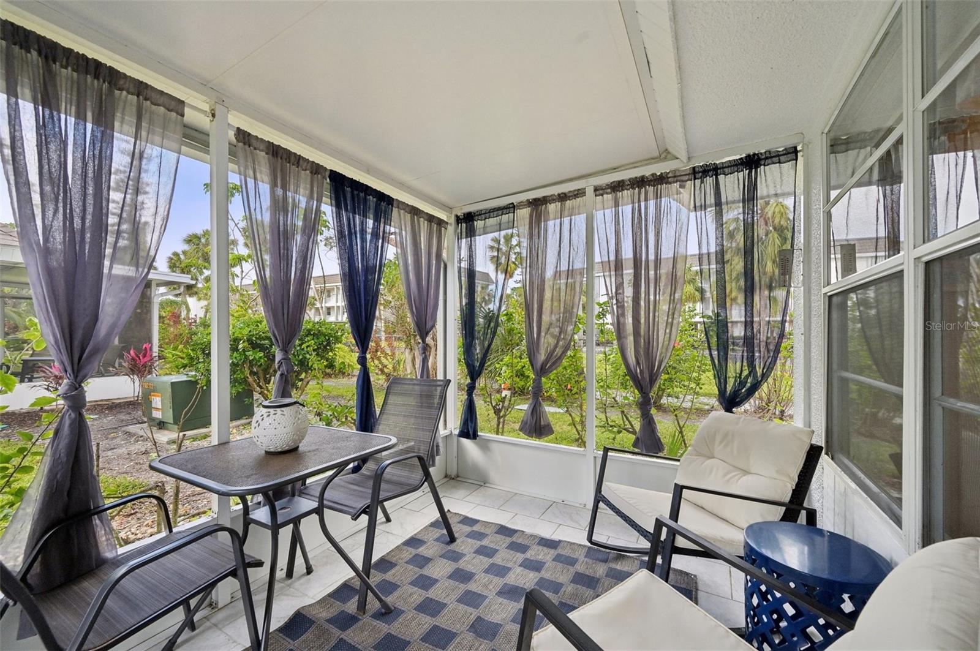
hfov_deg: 104.3
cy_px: 326
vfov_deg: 81.1
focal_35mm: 14
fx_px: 381
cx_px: 490
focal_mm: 14
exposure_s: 1/160
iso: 400
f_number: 8
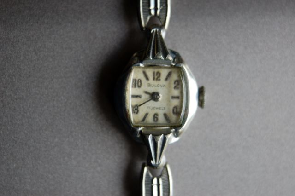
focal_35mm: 138
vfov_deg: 9.9
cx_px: 148
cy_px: 98
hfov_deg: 14.9
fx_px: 1130
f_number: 5.6
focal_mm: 92
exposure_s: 1/320
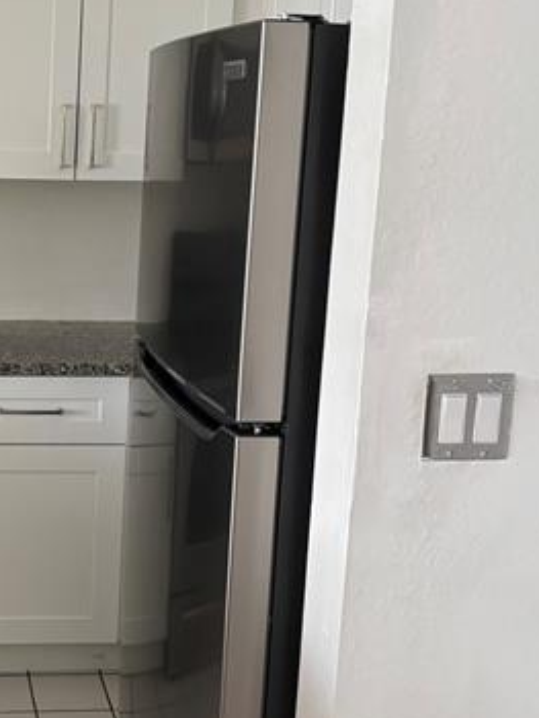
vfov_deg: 33.7
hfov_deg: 24.5
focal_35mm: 57
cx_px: -6
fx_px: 1182
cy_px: 386
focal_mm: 5.96
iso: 320
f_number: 1.6
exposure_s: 1/60
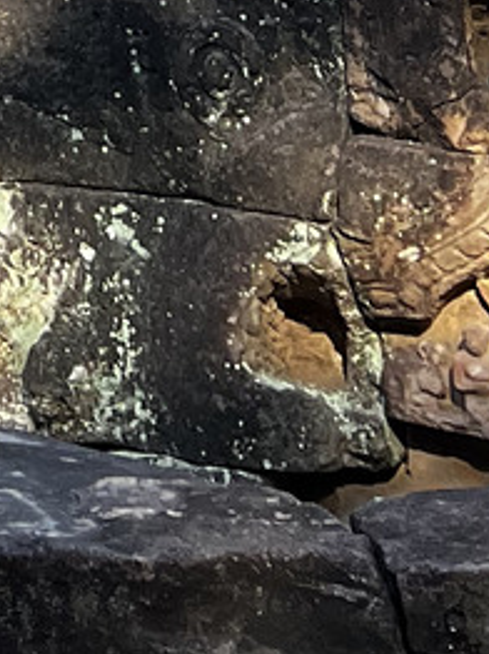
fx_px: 3000
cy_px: -1176
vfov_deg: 10.0
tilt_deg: +17.3
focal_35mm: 159
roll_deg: +0.9
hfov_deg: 8.3
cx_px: -831
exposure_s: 1/604
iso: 50
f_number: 1.5
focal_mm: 5.7
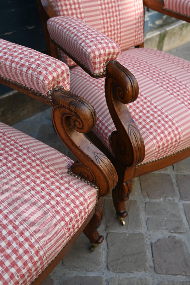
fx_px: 291
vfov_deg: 52.2
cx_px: 95
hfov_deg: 36.2
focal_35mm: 37
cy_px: 142
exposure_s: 1/250
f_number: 4.5
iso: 200
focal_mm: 24.5
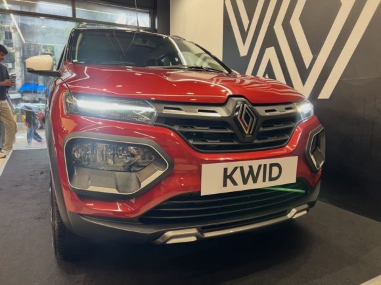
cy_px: 142
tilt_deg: -7.9
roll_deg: -1.3
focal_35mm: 26
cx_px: 190
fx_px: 286
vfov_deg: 53.1
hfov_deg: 67.3
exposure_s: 1/100
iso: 100
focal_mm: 5.7
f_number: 1.5
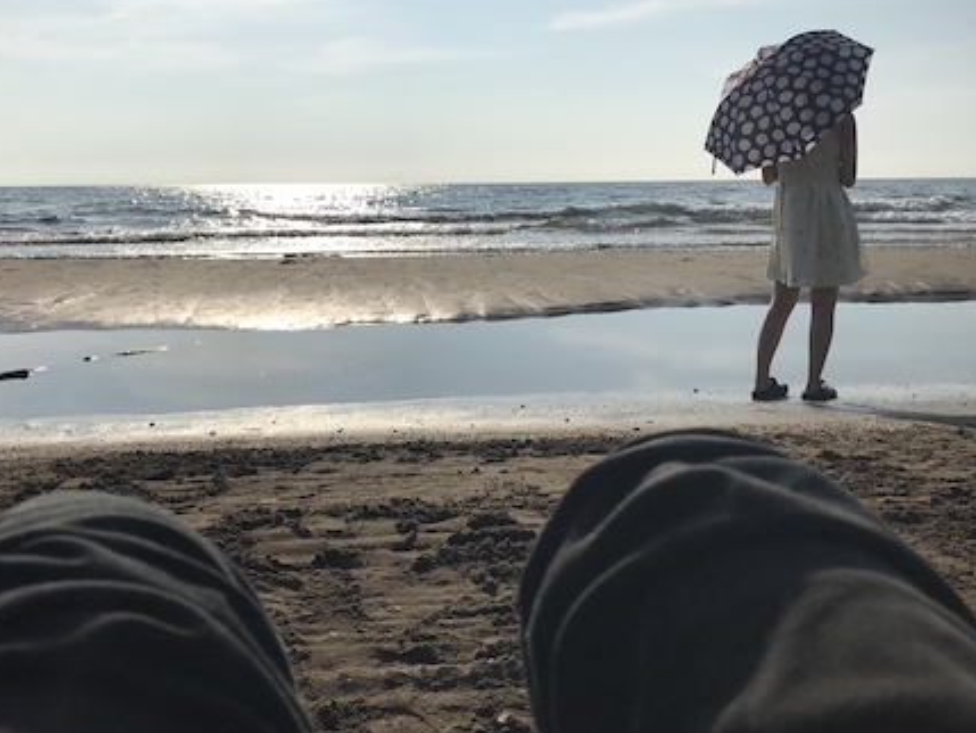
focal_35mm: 37
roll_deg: +0.2
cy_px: 288
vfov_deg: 38.5
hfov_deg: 50.1
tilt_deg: -6.3
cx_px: 483
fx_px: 1044
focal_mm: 3.99
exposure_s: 1/13699
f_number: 1.8
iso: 25
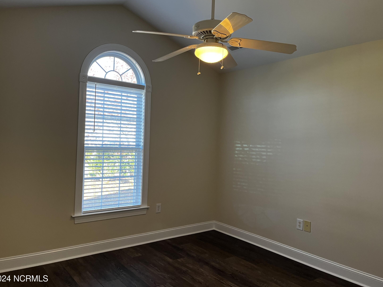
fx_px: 299
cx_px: 184
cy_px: 143
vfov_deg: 51.4
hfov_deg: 65.3
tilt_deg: -1.0
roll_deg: -2.6
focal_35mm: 27
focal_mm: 5.1
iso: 80
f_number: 1.6
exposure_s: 1/60
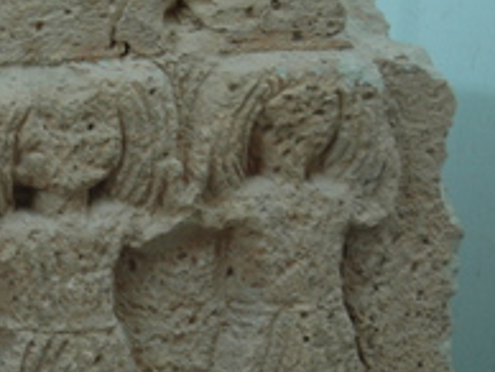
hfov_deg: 12.9
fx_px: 2148
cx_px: -28
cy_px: 257
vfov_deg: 9.9
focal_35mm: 150
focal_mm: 46
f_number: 4.8
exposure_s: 1/8
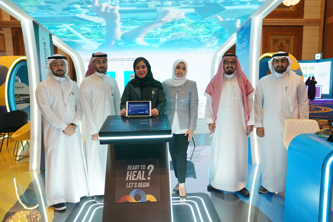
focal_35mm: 25
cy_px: 111
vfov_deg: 51.3
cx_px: 166
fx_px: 231
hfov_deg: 71.5
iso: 500
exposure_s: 1/125
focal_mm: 25
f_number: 2.8
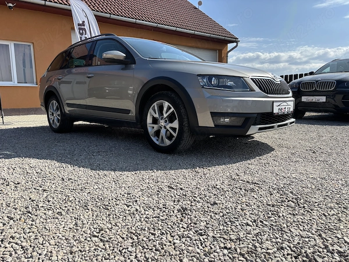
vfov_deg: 53.1
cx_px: 174
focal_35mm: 26
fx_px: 262
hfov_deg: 67.3
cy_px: 131
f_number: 1.6
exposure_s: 1/2857
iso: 50
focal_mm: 5.96
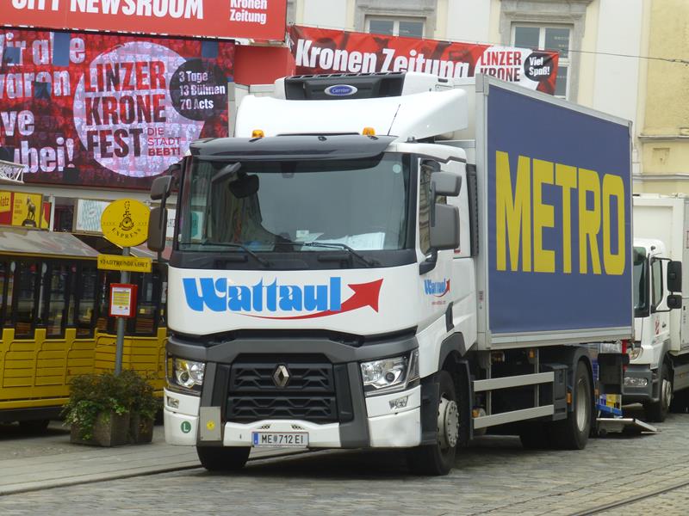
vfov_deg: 10.8
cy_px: 258
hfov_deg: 14.4
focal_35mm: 137
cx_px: 344
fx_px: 2727
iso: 100
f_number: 5.4
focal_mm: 24.4
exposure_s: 1/80
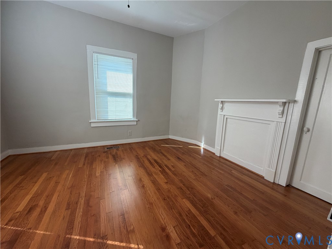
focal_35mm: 14
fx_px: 134
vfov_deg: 85.7
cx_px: 166
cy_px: 124
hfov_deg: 102.1
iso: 200
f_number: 2.2
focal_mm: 2.22
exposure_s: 1/120
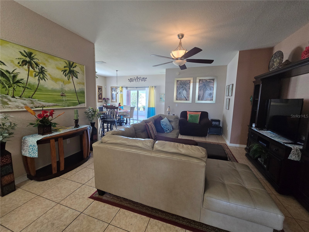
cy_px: 116
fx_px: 116
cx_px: 154
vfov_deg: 89.9
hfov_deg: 106.2
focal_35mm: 13
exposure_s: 1/60
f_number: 2.2
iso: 320
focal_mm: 2.2
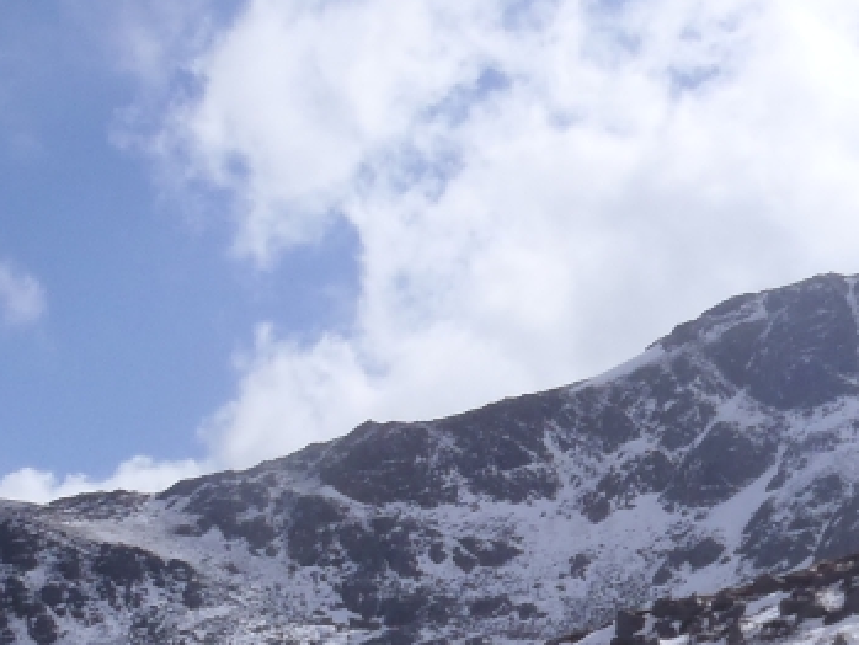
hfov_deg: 22.5
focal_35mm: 86
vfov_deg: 17.0
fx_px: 2135
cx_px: 657
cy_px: 569
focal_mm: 5
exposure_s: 1/1000
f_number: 5.6
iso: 80
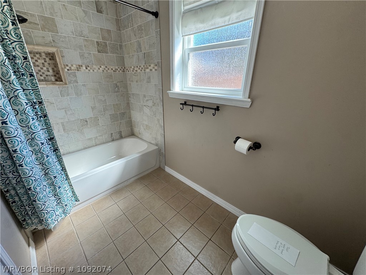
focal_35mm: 14
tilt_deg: -23.2
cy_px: 138
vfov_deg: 85.7
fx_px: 148
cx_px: 183
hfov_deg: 102.1
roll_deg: -0.5
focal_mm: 2.22
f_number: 2.2
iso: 125
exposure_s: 1/120
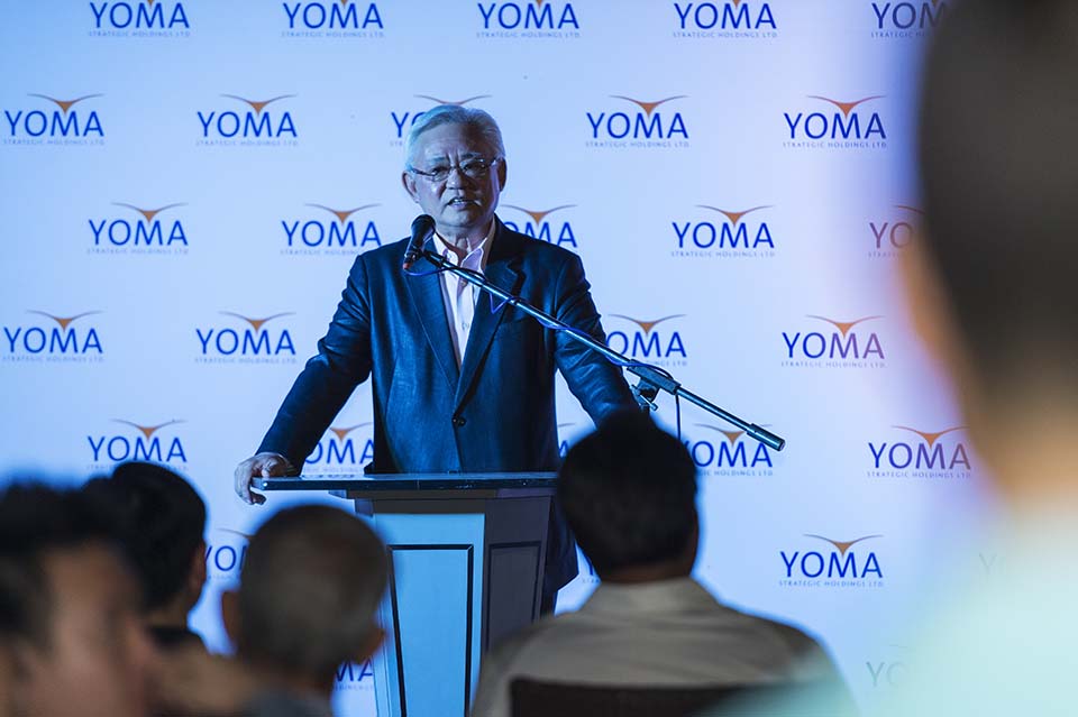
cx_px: 539
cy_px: 358
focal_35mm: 200
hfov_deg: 10.3
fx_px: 5986
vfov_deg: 6.9
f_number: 2.8
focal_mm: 200
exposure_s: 1/250
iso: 640
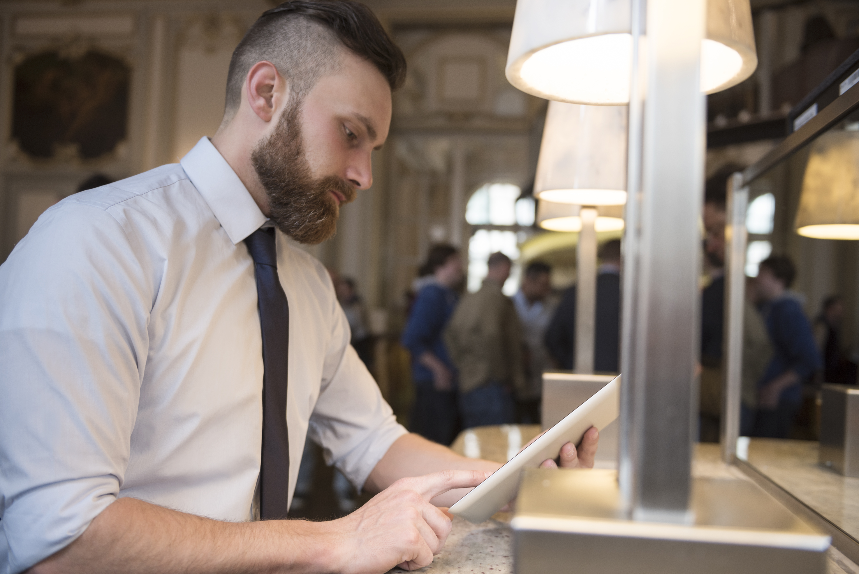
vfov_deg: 37.9
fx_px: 835
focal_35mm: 35
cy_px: 287
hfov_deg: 54.4
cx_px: 430
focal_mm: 35
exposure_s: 1/60
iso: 100
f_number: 2.8
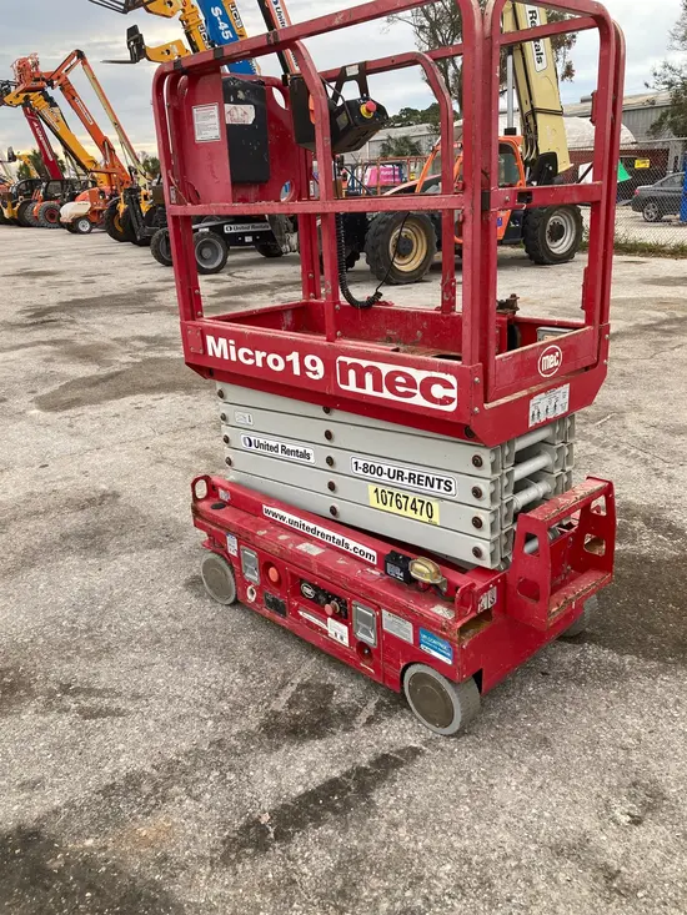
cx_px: 344
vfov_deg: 63.4
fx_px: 741
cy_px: 458
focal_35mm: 28
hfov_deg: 49.8
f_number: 1.8
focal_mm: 3.99
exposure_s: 1/216
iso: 20
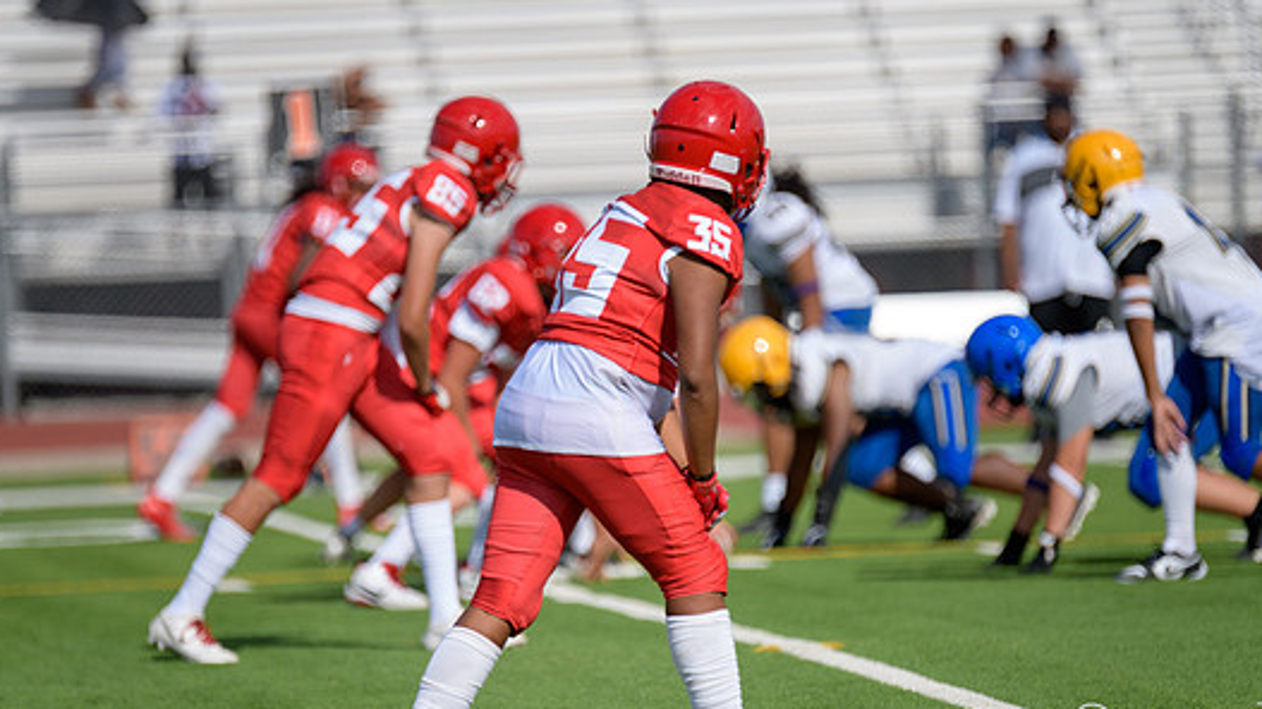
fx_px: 11574
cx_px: 639
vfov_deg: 3.5
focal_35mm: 346
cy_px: 416
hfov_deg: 6.2
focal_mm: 300
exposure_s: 1/3200
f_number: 2.8
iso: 200
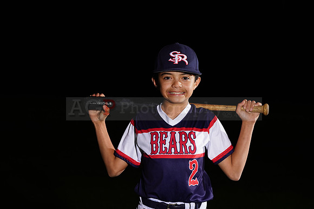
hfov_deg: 11.5
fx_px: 1562
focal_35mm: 179
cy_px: 104
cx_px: 157
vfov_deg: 7.7
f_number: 9
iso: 400
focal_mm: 179
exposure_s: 1/125
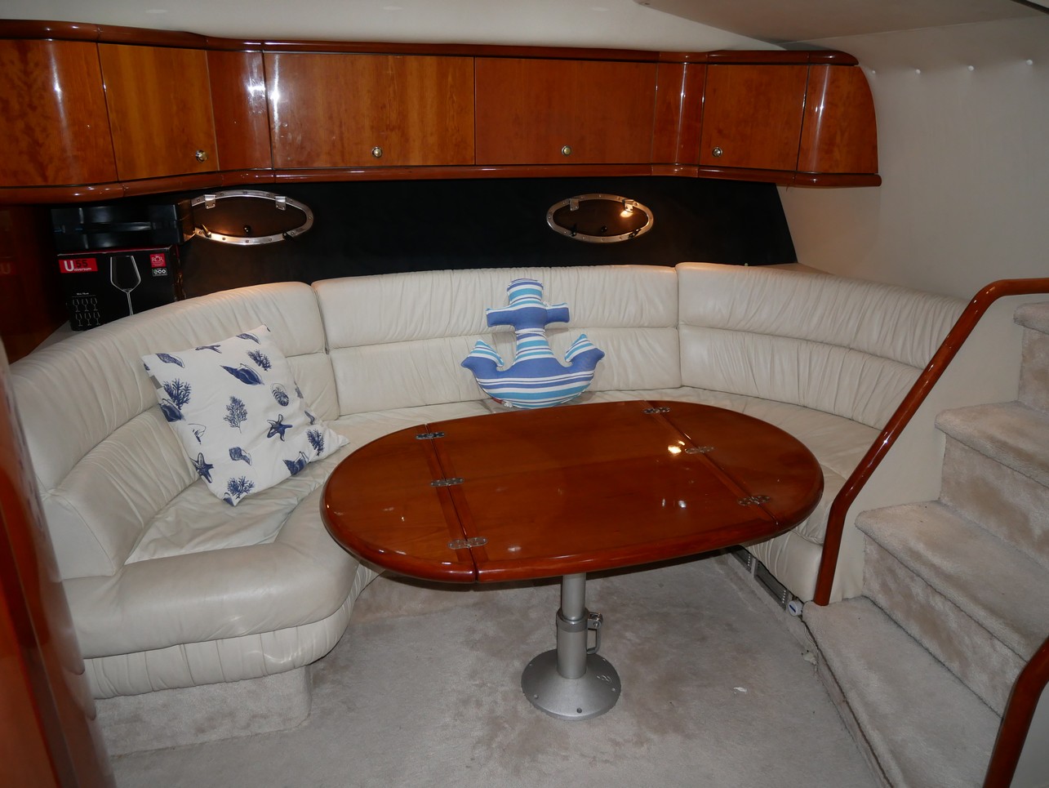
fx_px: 728
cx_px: 524
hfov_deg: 71.6
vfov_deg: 56.9
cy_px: 394
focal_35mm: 24
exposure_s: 1/60
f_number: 3.5
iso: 800
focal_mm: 12
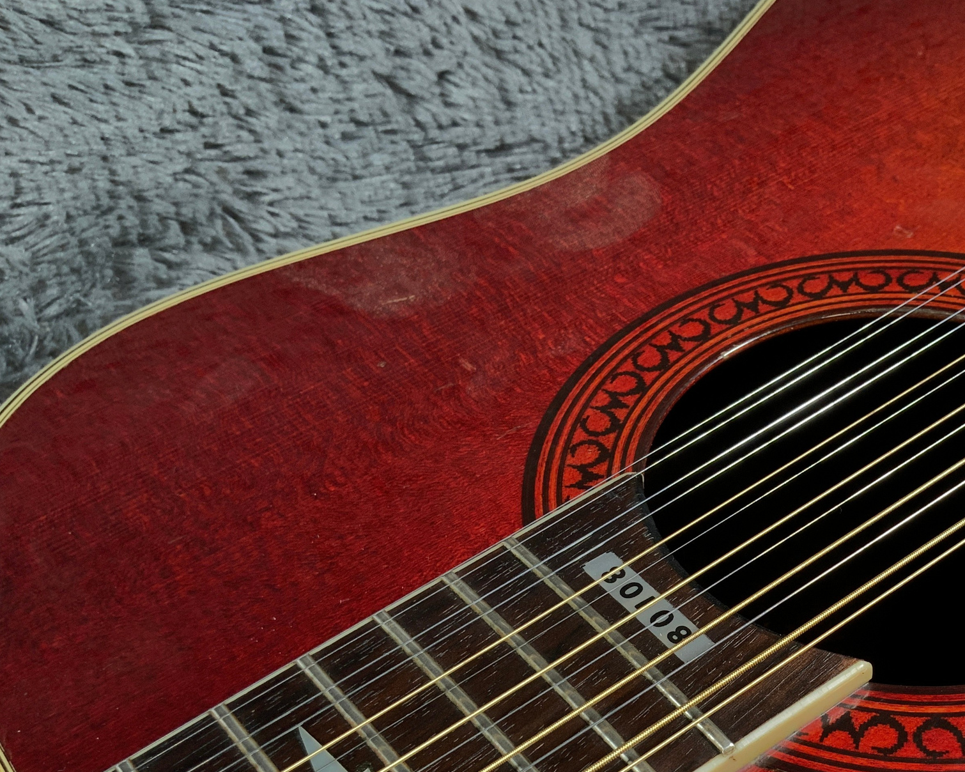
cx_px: 814
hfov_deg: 37.0
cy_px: 612
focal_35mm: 48
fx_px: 1371
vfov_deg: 30.7
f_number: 1.8
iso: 64
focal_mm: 3
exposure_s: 1/104
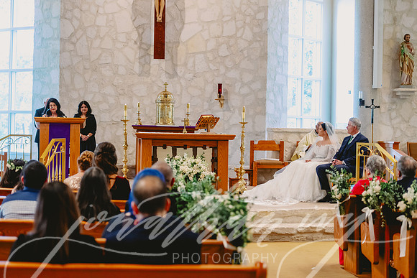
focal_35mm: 80
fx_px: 927
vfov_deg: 17.1
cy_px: 139
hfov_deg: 25.4
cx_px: 208
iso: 2500
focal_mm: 80
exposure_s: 1/320
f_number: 2.8
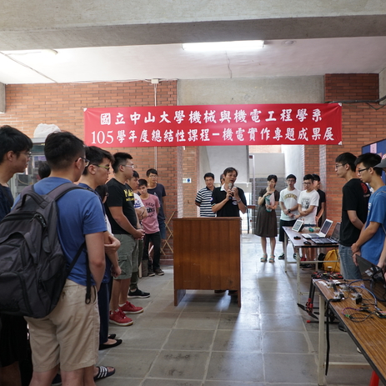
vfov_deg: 59.1
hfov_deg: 58.6
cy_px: 193
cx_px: 230
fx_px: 341
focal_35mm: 27
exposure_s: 1/60
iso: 640
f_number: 3.5
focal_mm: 21
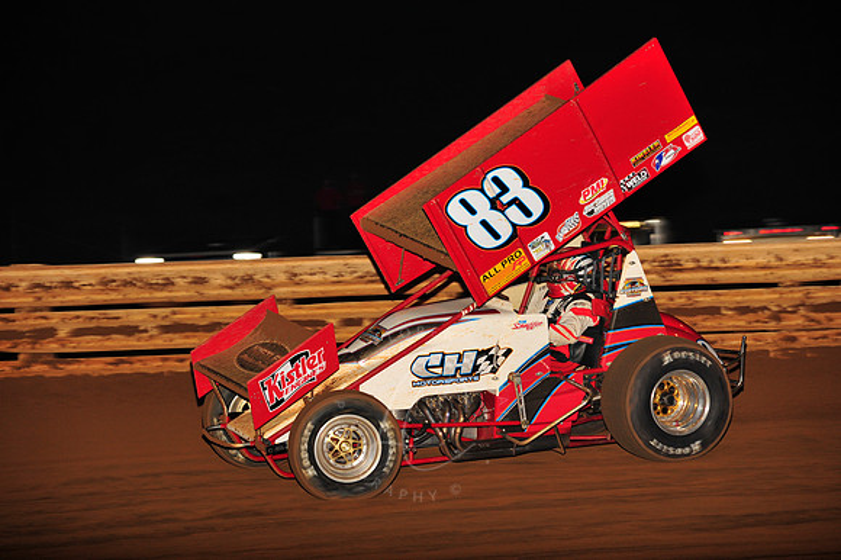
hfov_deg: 13.3
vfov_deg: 8.8
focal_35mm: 155
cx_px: 420
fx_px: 3619
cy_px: 280
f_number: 6.3
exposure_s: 1/320
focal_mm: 155
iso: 1000
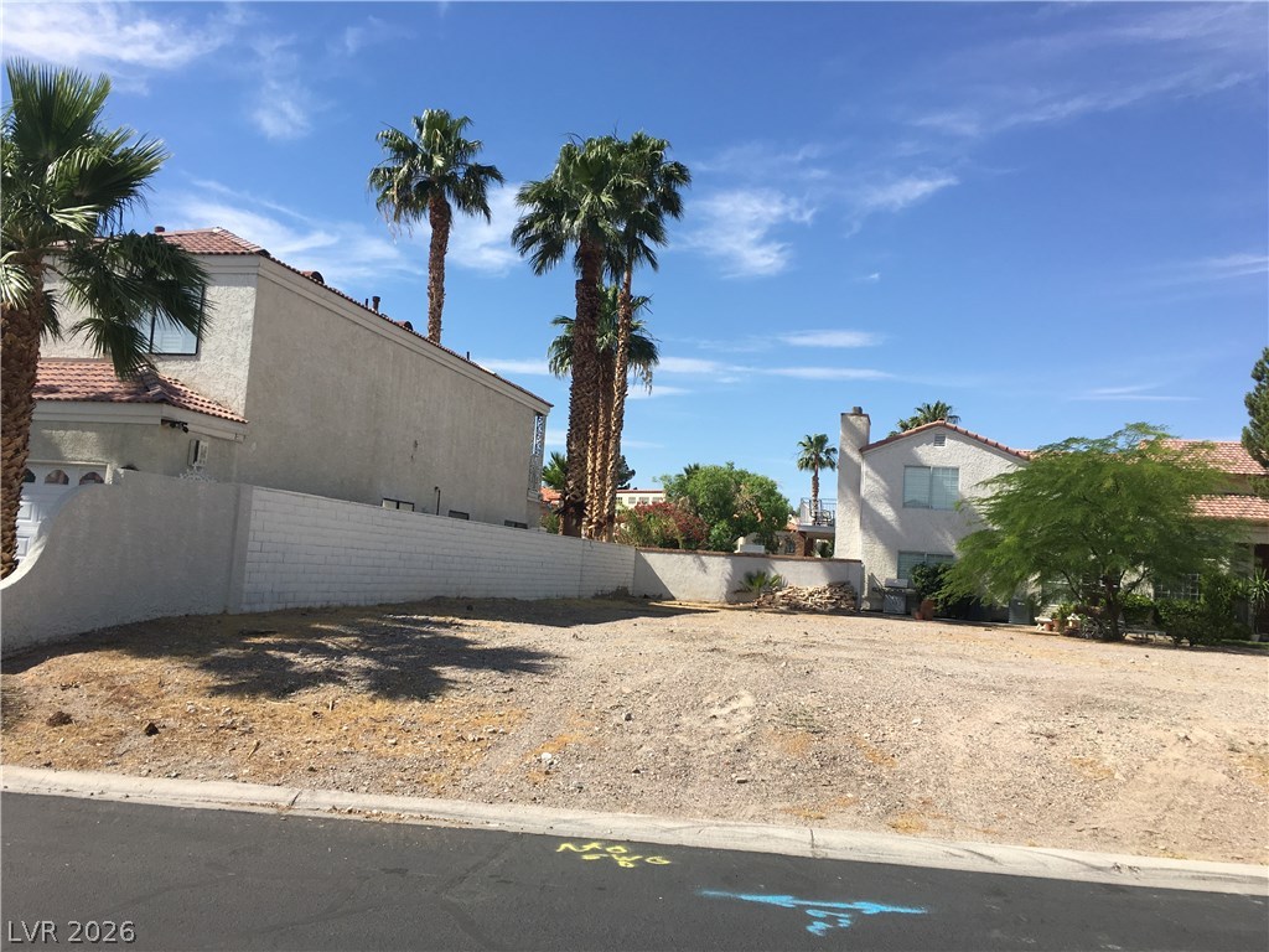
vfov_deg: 48.2
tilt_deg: +6.0
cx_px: 634
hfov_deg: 61.7
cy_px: 476
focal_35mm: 29
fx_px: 1063
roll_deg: -2.9
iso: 25
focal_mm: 4.15
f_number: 2.2
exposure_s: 1/1570
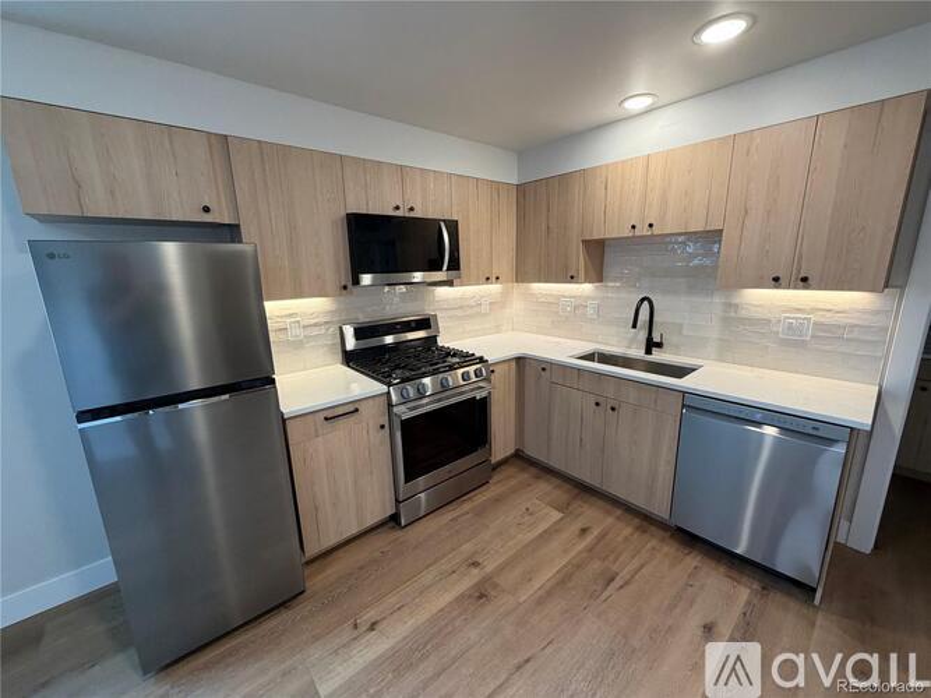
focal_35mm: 14
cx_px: 466
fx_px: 376
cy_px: 349
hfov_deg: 102.1
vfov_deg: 85.7
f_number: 2.2
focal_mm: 2.22
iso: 320
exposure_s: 1/120
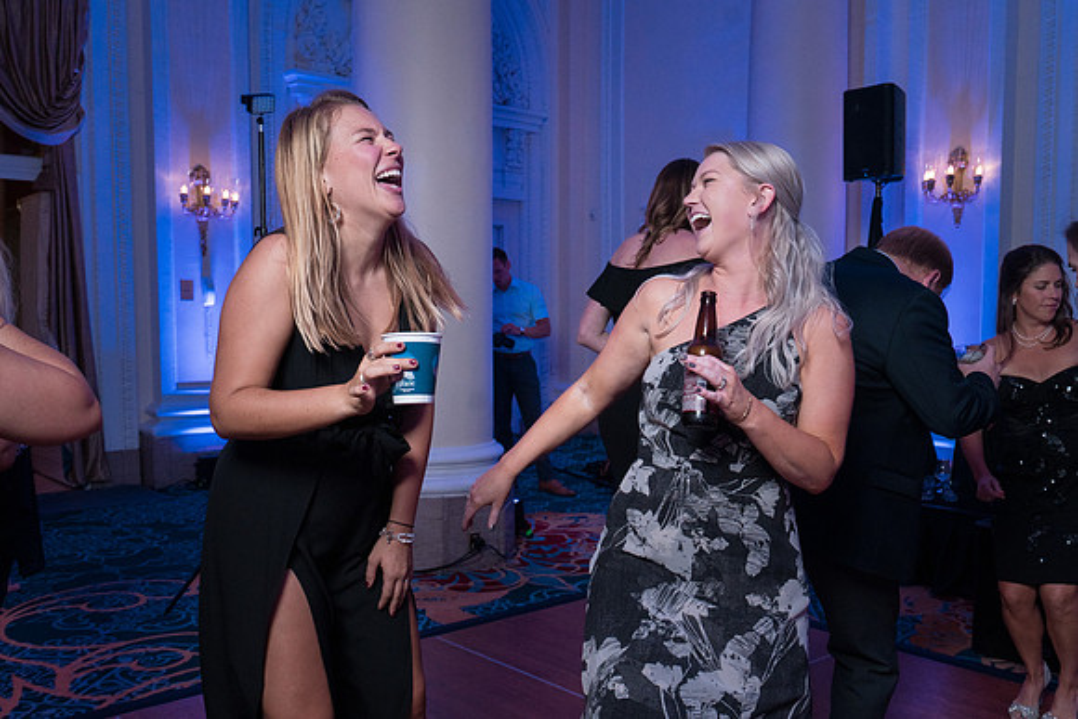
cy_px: 400
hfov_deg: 57.5
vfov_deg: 40.2
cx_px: 600
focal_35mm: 33
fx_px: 980
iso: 2000
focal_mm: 29
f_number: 5.6
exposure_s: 1/200
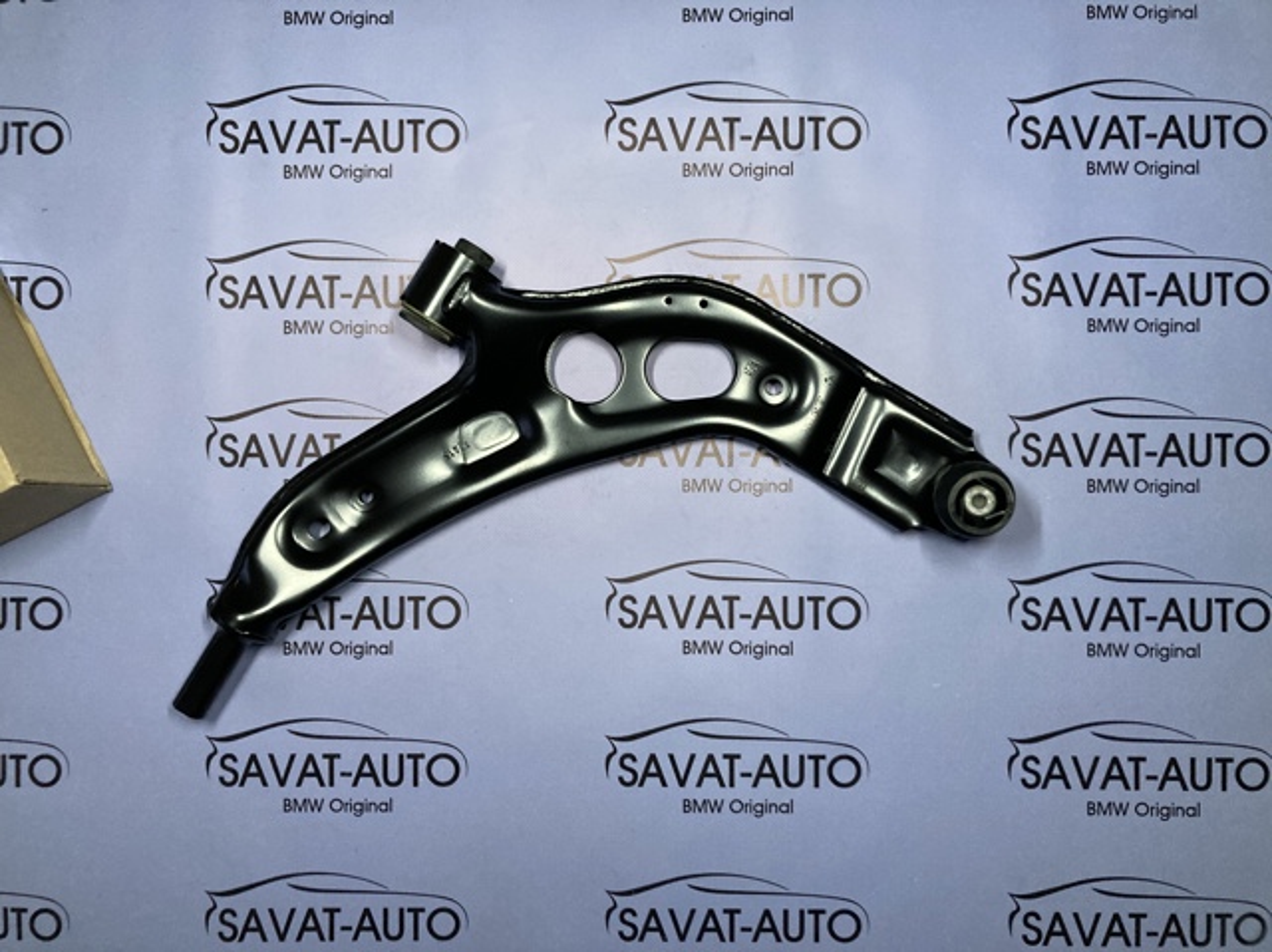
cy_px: 476
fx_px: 1028
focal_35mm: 28
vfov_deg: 49.7
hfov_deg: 63.5
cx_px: 636
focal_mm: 3.99
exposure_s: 1/56
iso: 320
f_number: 1.8
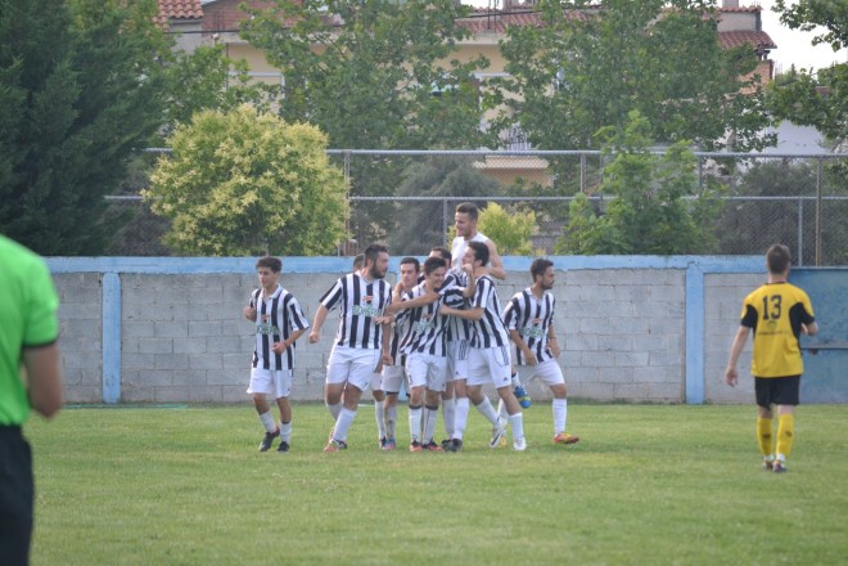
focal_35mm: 300
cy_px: 283
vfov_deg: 4.6
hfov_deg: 6.9
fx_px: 7066
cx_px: 424
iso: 1100
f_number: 5.6
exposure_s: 1/500
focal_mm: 200
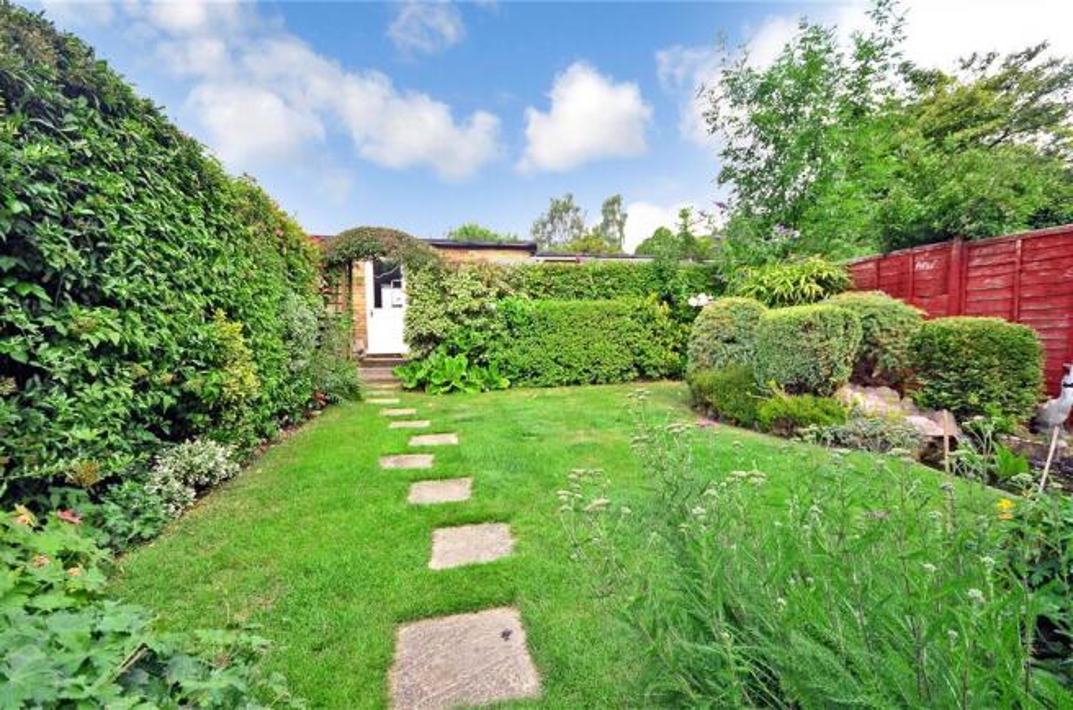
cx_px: 536
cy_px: 355
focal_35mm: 15
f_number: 4
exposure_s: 1/160
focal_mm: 10
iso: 200
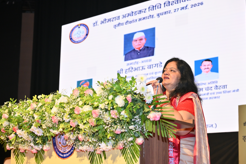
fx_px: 471
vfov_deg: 19.7
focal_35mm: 69
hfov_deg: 29.2
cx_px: 123
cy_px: 81
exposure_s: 1/125
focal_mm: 68
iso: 1250
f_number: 5.6
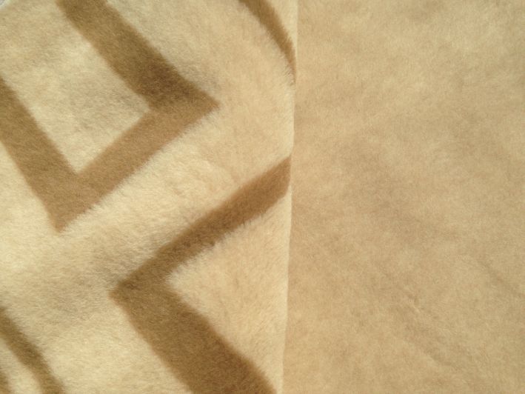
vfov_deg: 43.0
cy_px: 197
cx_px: 262
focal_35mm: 33
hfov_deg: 55.3
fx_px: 501
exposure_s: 1/2088
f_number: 2.4
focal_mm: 4.13
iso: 50
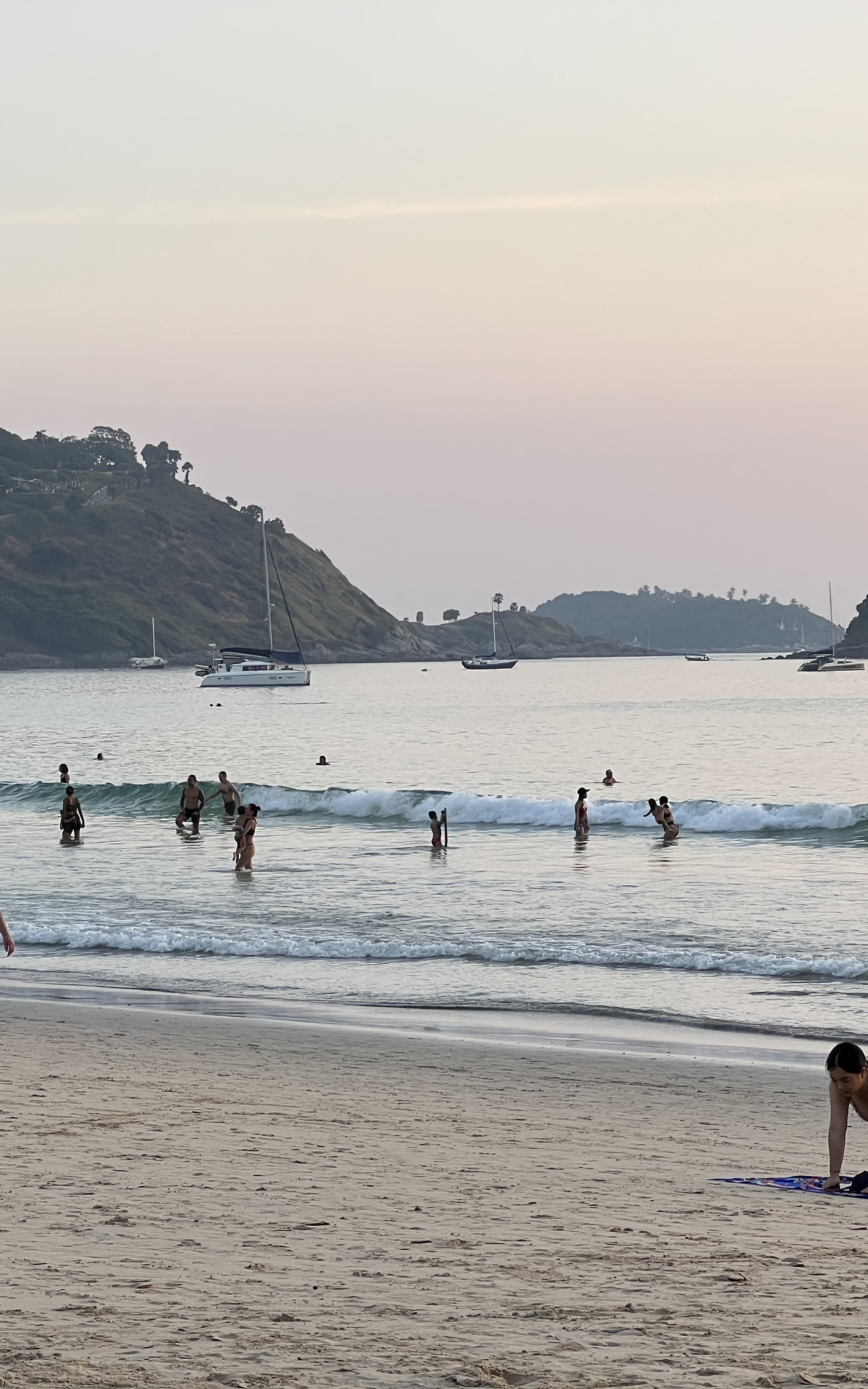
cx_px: 234
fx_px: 4125
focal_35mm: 109
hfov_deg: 12.0
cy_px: 694
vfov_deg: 19.1
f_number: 2.8
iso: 40
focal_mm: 9
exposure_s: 1/122
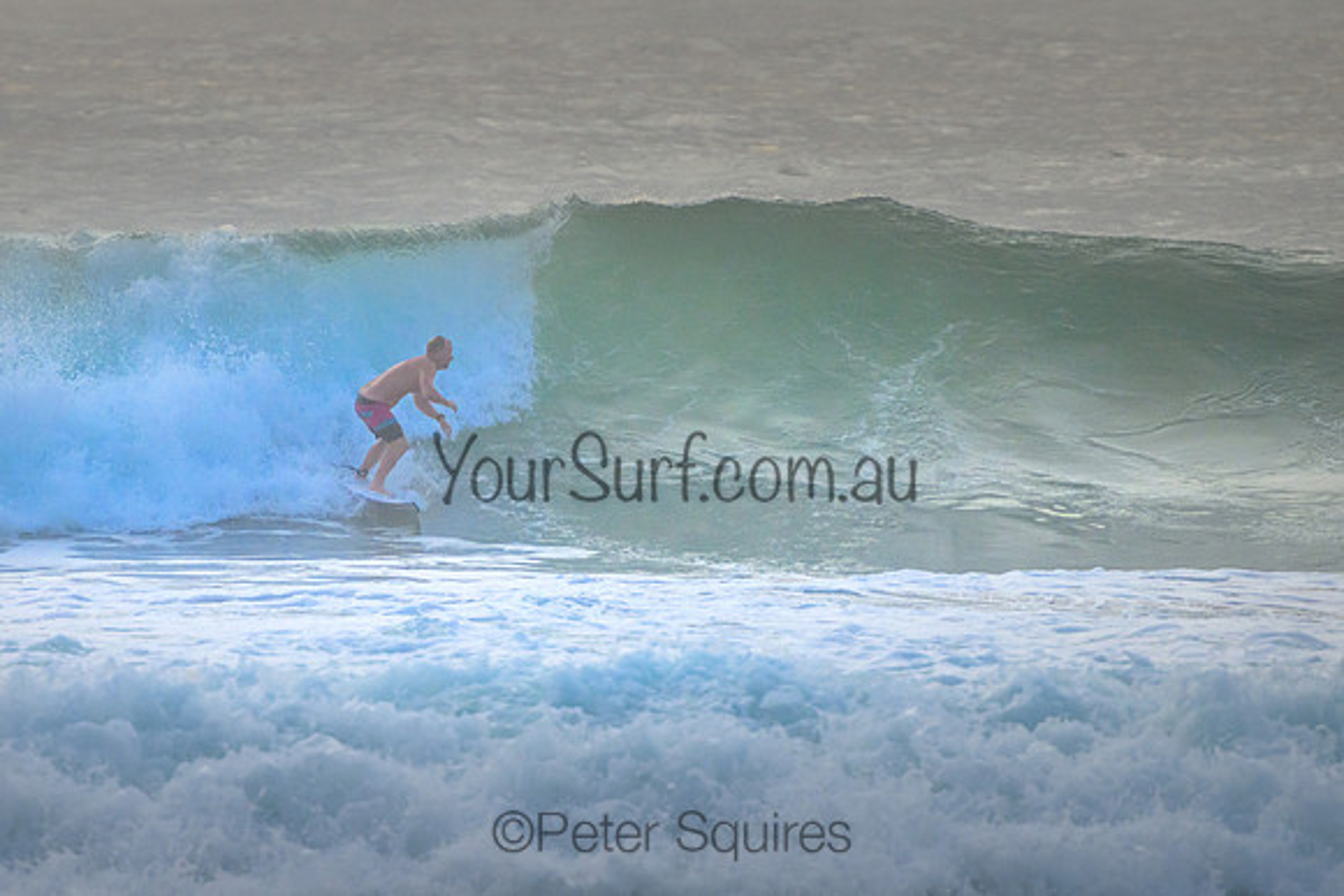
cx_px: 513
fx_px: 20530
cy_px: 442
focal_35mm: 550
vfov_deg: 2.5
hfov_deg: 3.7
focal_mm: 400
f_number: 5.6
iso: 1100
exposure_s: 1/2000
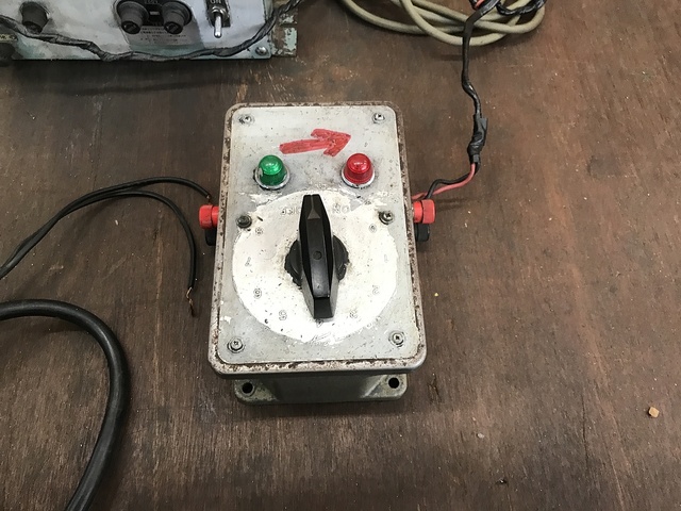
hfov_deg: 63.4
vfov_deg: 49.7
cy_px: 256
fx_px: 551
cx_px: 340
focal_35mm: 28
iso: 40
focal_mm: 3.99
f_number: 1.8
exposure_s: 1/15
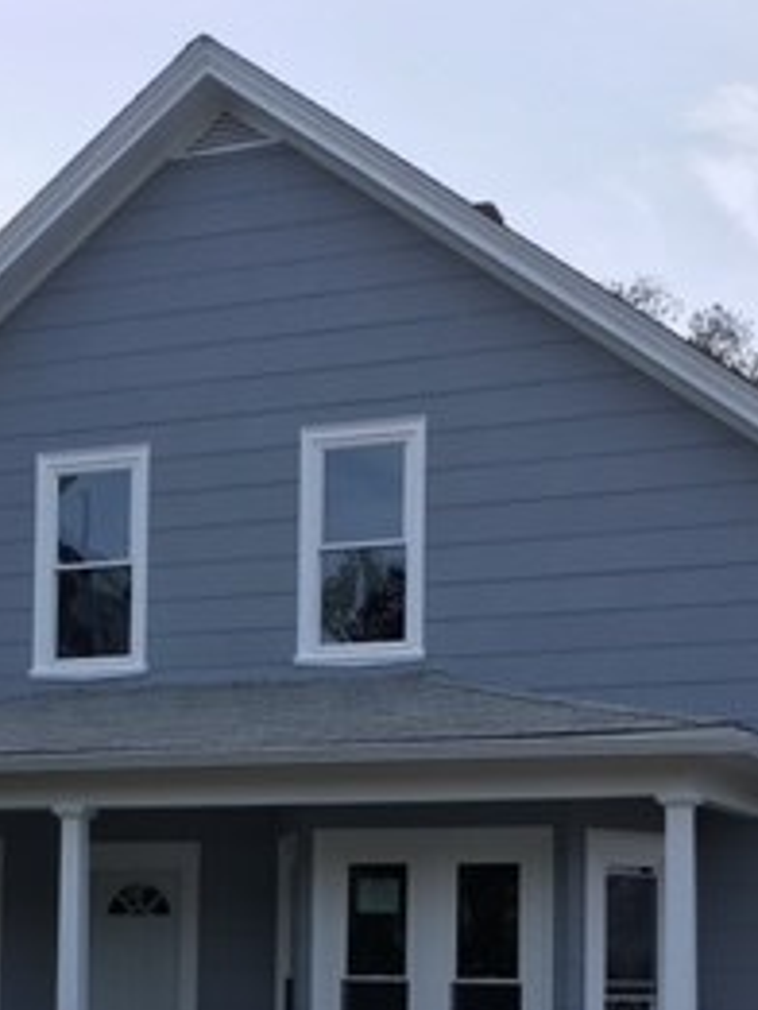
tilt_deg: +2.7
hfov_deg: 20.6
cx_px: 232
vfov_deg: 26.6
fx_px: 2071
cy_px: 886
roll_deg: -1.4
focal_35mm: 71
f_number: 2.2
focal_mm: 4.15
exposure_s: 1/974
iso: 25
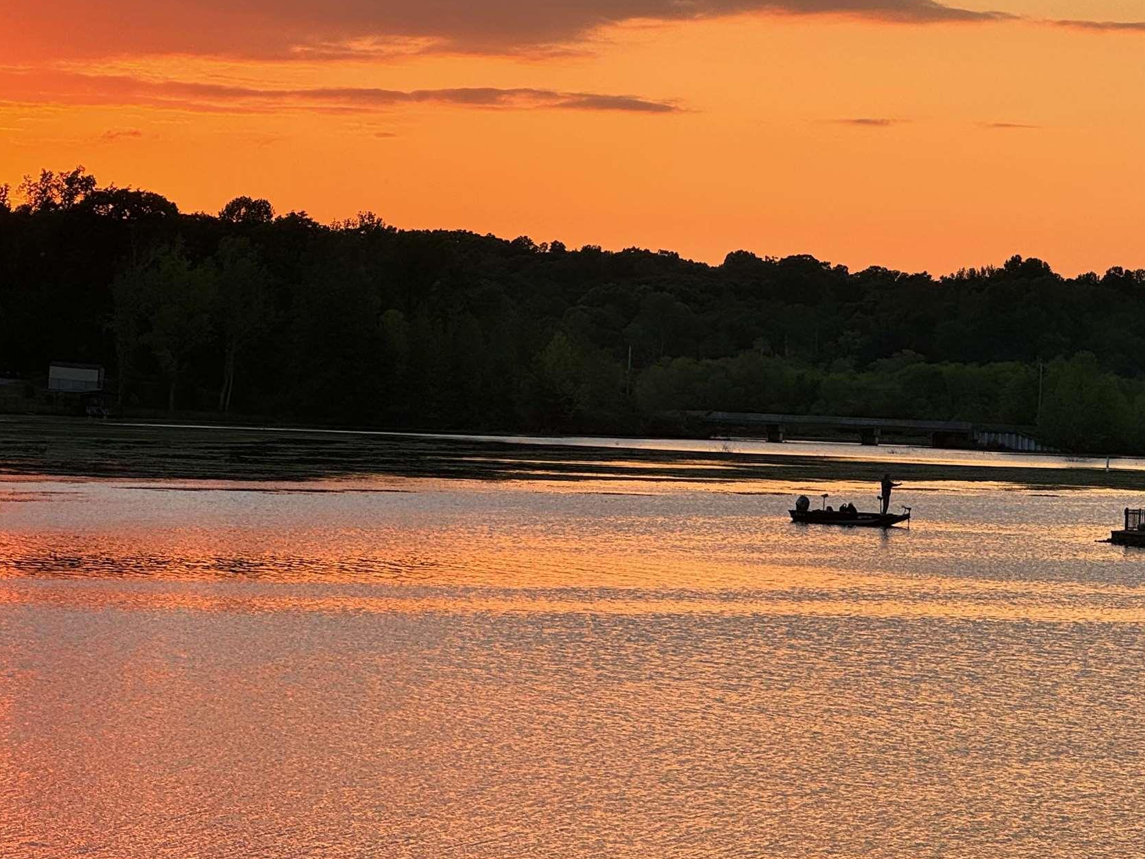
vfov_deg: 10.4
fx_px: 4731
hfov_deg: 13.8
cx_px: 629
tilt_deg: -1.1
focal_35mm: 143
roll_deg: -2.7
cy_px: 491
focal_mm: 9
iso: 25
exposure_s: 1/122
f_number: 2.8
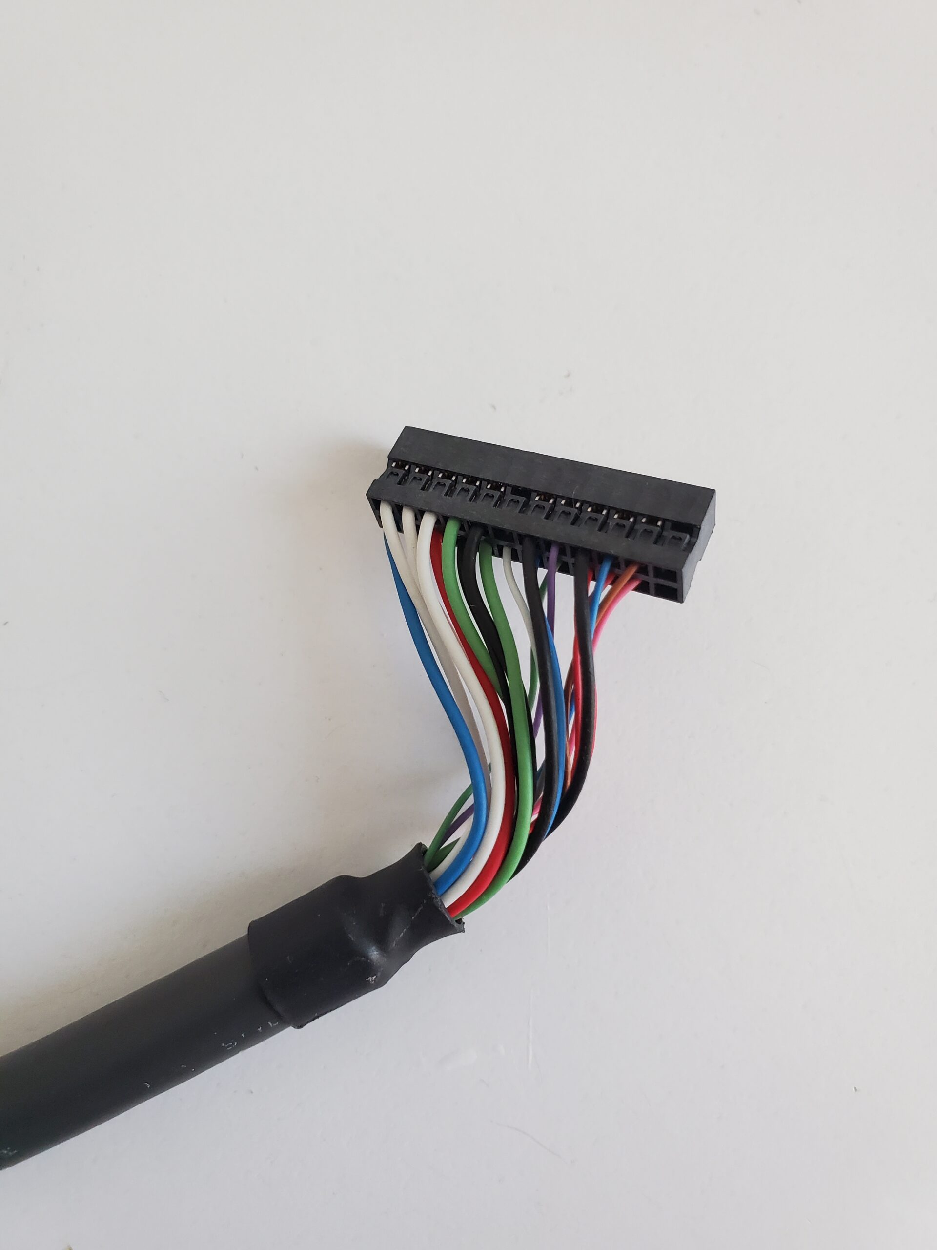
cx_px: 468
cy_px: 625
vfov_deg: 67.3
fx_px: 938
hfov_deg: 53.1
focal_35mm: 26
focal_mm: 4.3
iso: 250
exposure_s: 1/120
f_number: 2.4
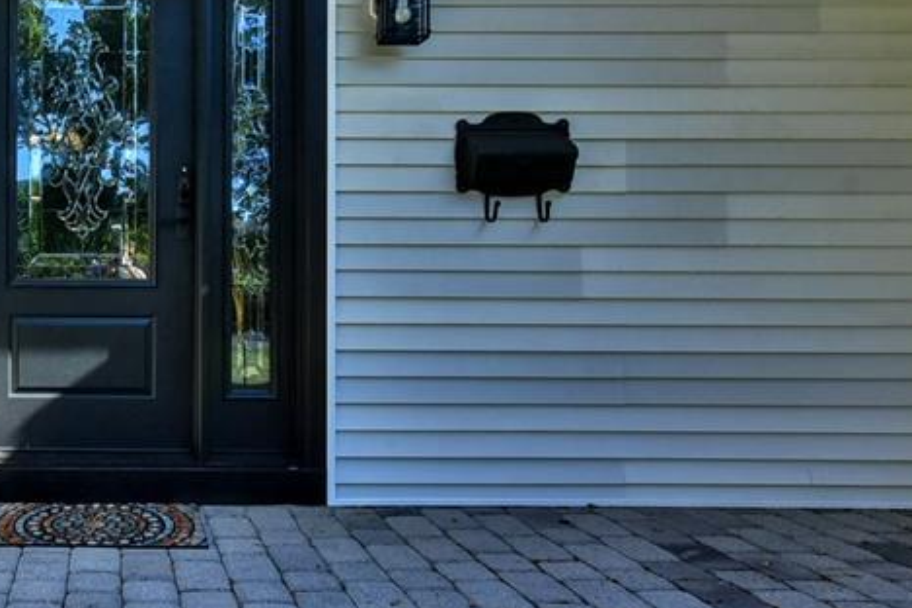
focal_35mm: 35
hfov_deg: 48.8
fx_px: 887
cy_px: 245
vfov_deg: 37.7
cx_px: 95
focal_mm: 16
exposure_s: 1/3200
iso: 1600
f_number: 7.1
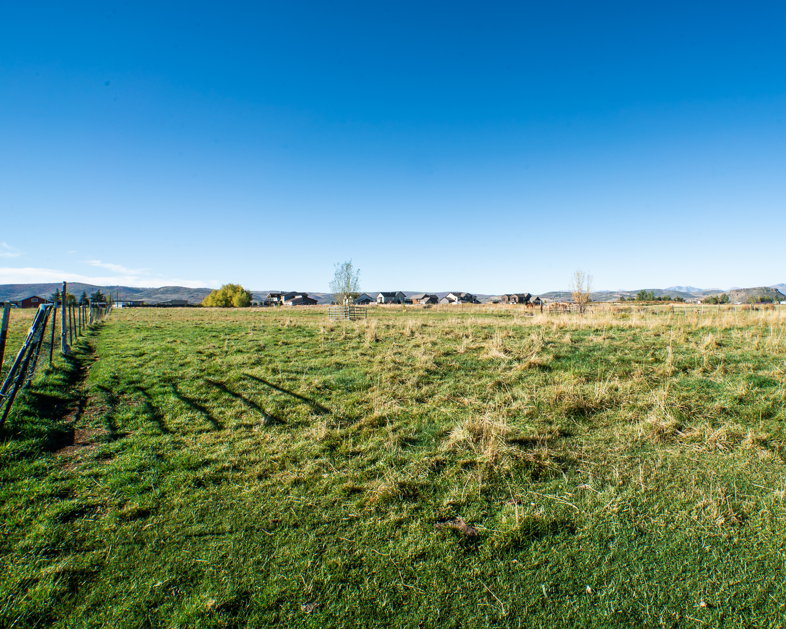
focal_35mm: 19
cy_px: 304
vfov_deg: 70.8
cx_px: 469
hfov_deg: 82.3
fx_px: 442
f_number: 16
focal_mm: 16
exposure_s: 1/80
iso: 125
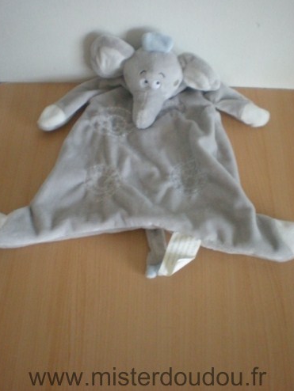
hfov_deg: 36.0
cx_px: 147
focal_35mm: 40
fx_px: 453
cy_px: 187
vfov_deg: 46.8
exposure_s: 1/8
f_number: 3.1
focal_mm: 6.3
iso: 621
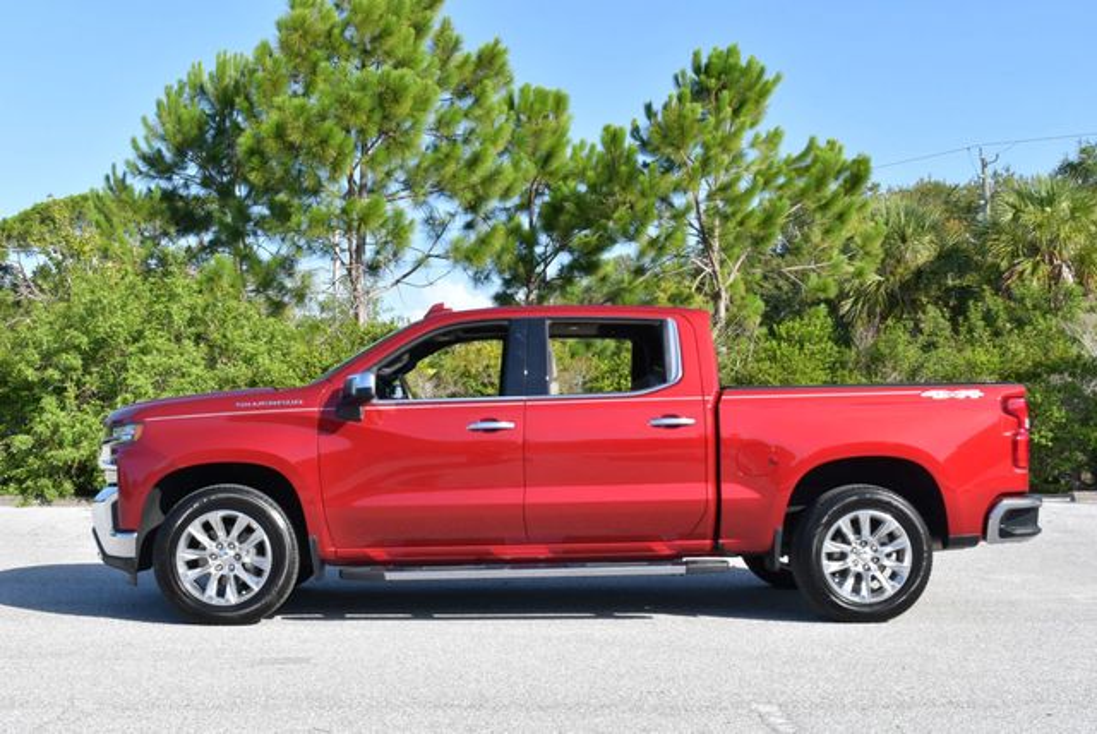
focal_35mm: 44
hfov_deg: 44.5
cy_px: 367
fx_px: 1342
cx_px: 548
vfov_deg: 30.6
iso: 180
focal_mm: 22
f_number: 8
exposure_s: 1/250
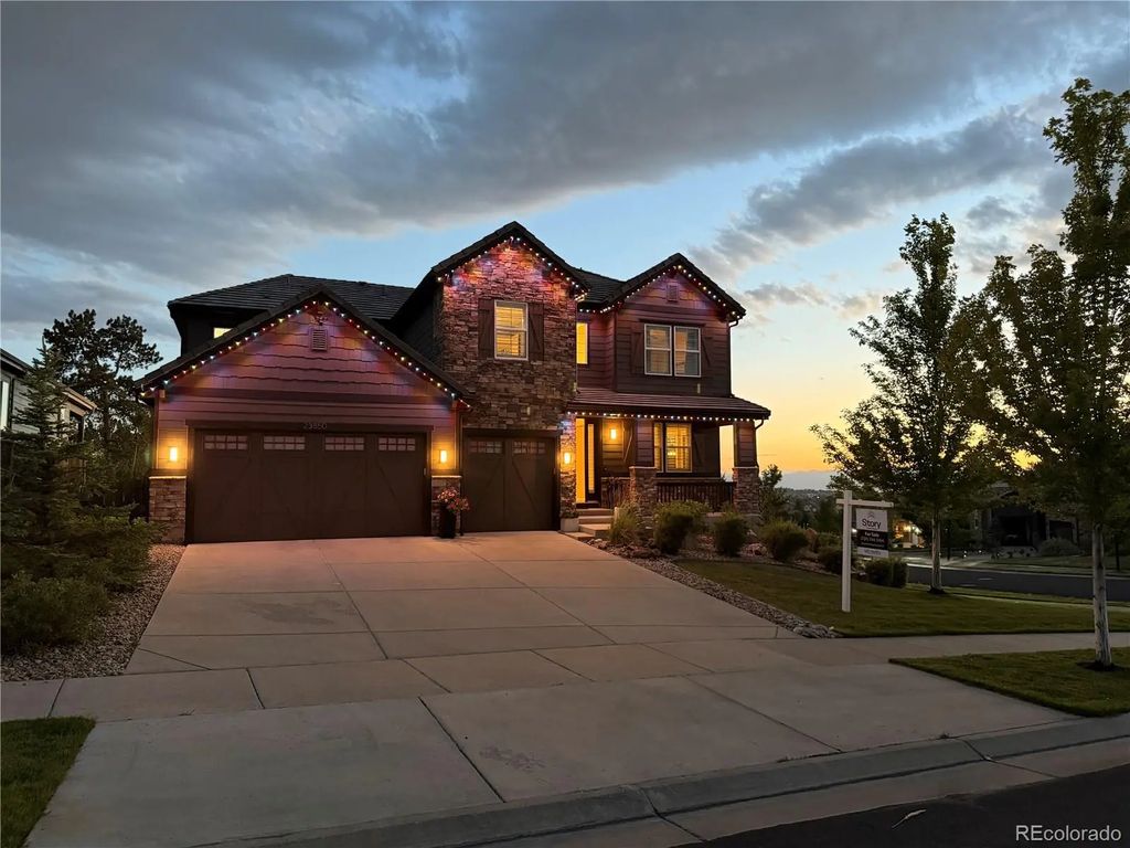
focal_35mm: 24
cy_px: 424
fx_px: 783
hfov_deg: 71.6
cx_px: 565
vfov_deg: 56.8
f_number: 1.78
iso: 800
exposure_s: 1/40
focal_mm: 6.76
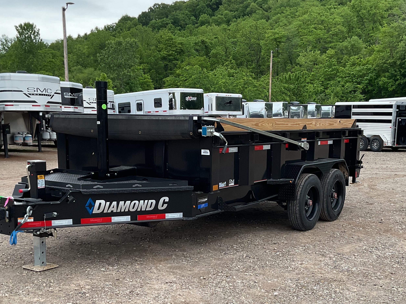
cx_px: 226
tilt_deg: -9.1
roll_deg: -0.2
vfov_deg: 30.6
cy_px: 210
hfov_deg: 40.4
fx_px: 551
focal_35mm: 47
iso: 16
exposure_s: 1/509
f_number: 1.8
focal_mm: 3
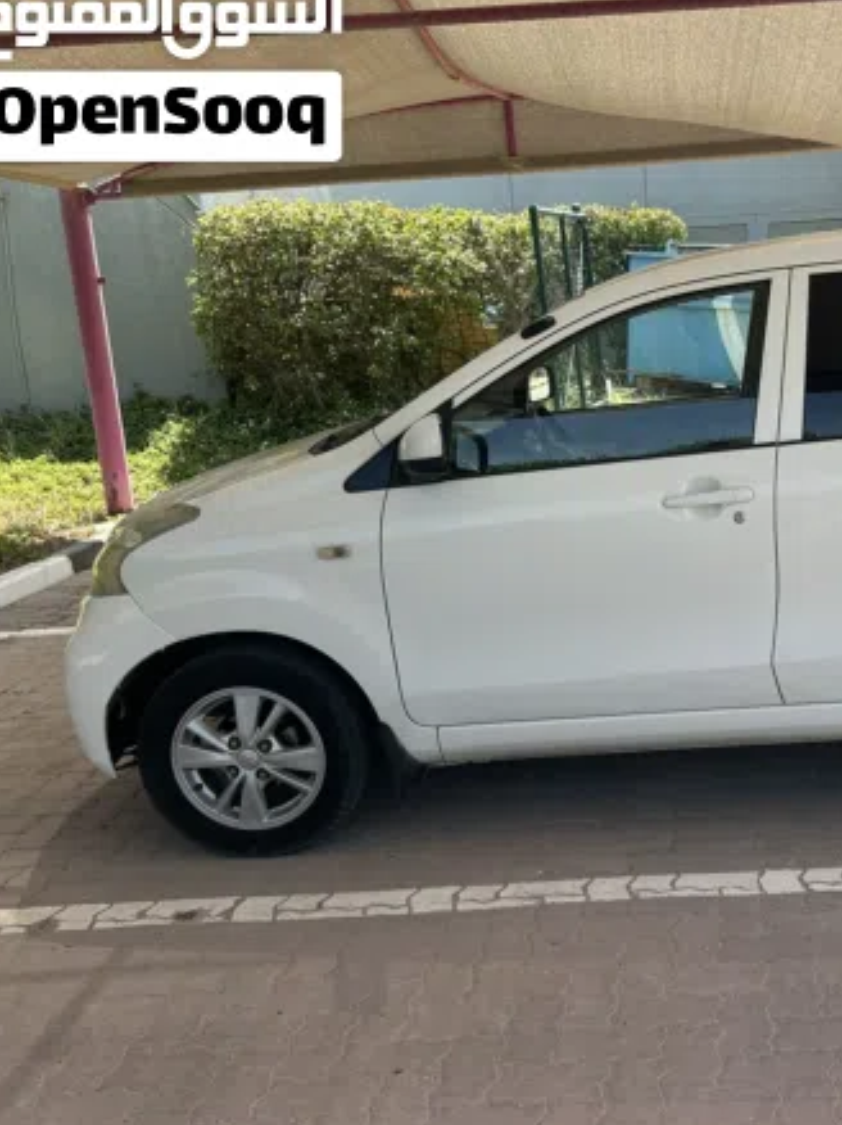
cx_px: 729
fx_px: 1234
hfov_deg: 35.8
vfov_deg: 49.0
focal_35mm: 38
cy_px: 532
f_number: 1.5
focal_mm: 5.7
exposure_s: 1/1224
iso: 50
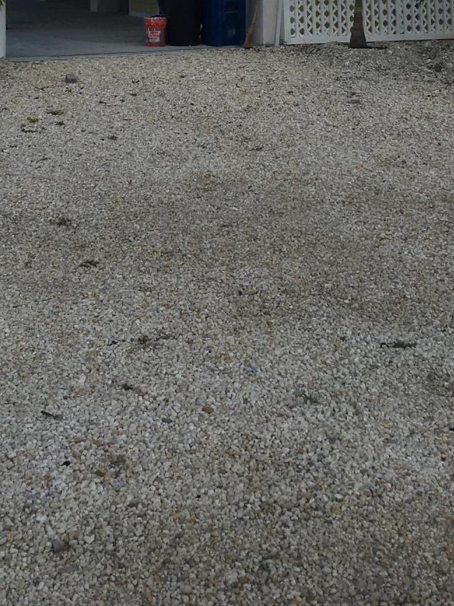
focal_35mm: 67
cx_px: 214
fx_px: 1172
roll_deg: -0.1
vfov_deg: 26.7
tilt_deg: -2.3
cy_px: -59
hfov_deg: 21.9
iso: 25
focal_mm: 4.15
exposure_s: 1/1083
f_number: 2.2
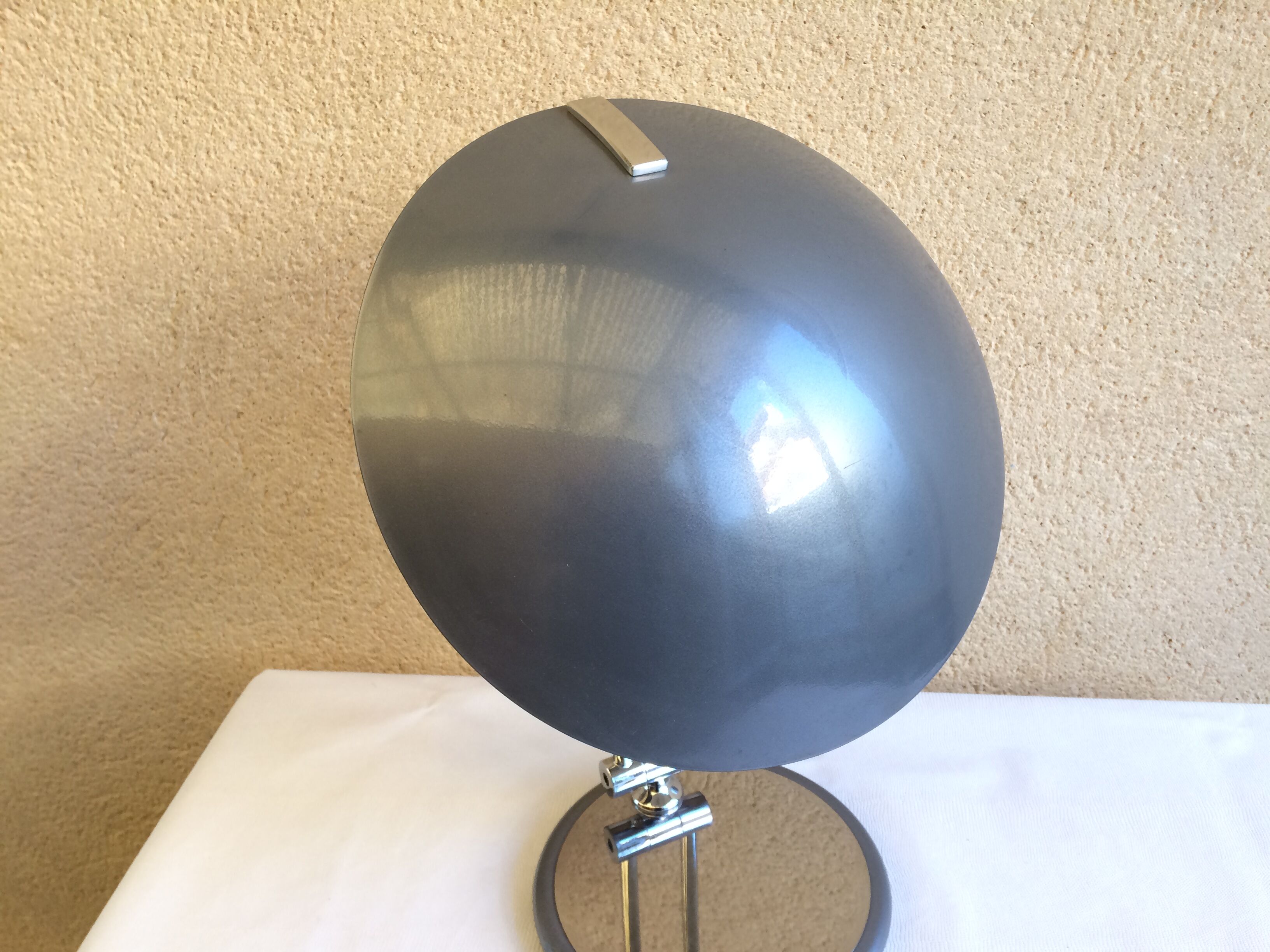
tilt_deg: -29.9
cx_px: 635
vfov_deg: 48.2
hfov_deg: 61.7
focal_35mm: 29
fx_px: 1064
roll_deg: +1.3
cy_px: 476
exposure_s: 1/33
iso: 32
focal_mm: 4.15
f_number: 2.2
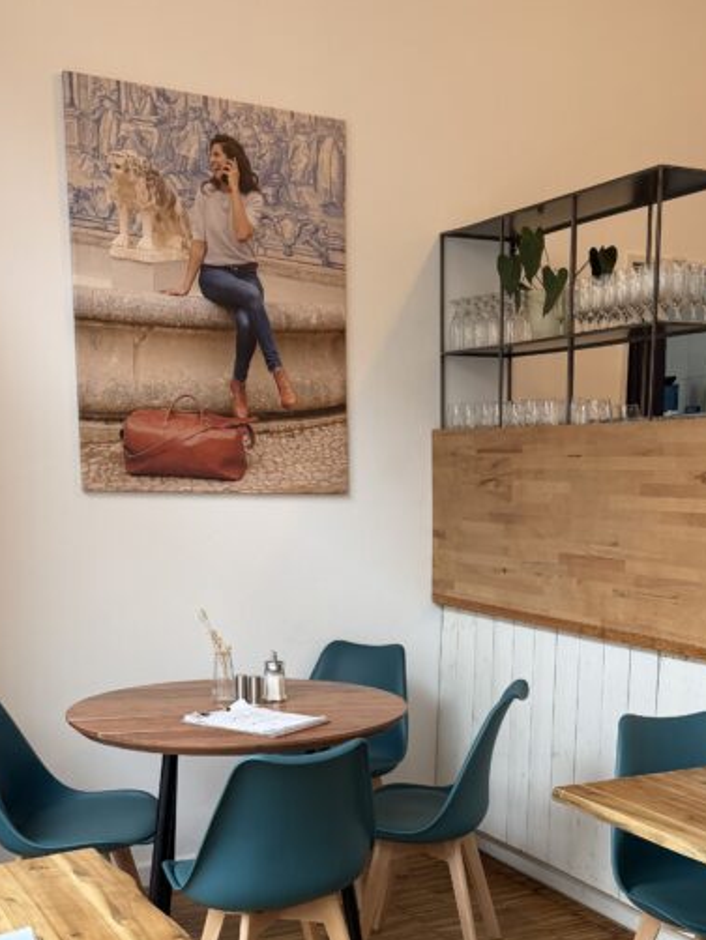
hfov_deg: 33.4
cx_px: 465
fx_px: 1168
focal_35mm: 43
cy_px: 713
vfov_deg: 42.4
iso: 160
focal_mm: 6.76
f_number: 1.78
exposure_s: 1/121
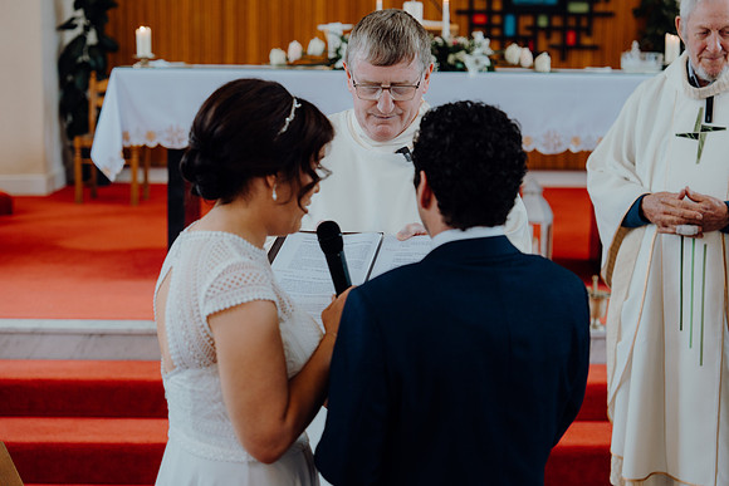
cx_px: 364
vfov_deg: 21.6
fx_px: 1276
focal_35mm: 63
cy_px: 243
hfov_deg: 31.9
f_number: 2.8
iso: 500
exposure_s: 1/200
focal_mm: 63
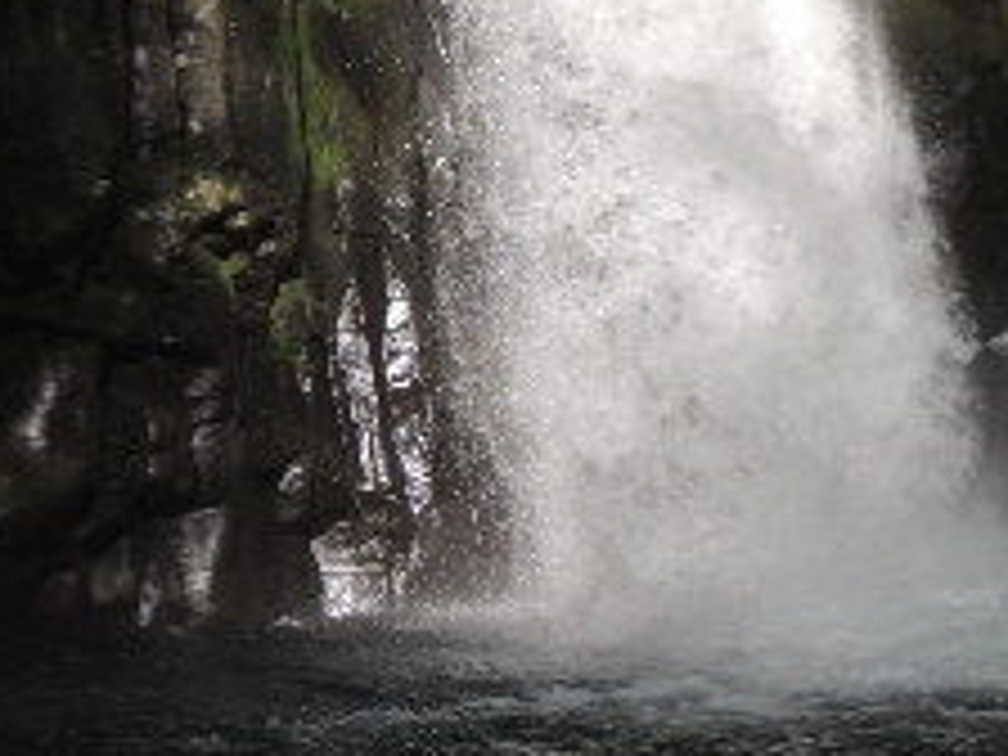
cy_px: 9
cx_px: 369
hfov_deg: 11.2
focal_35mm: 177
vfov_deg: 8.3
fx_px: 5154
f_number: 3.7
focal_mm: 11.1
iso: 250
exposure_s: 1/400
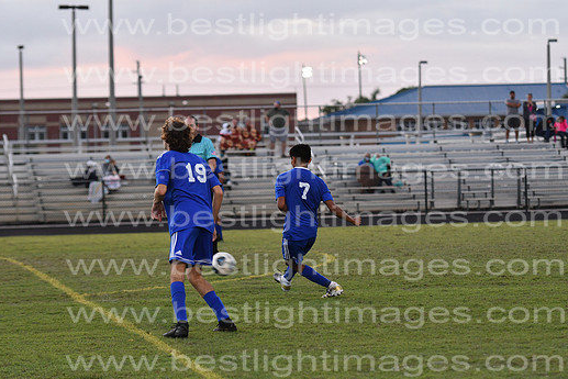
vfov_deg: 8.3
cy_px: 195
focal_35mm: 165
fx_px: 2604
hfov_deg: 12.4
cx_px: 315
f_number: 3.2
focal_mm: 98
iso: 800
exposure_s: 1/640
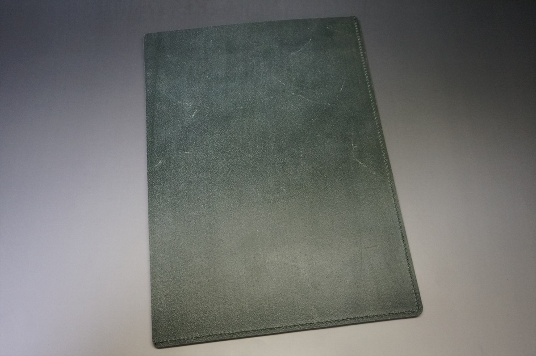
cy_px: 178
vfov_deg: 41.6
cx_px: 268
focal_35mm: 32
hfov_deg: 59.6
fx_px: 468
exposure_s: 1/160
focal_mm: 21
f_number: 4
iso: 1600
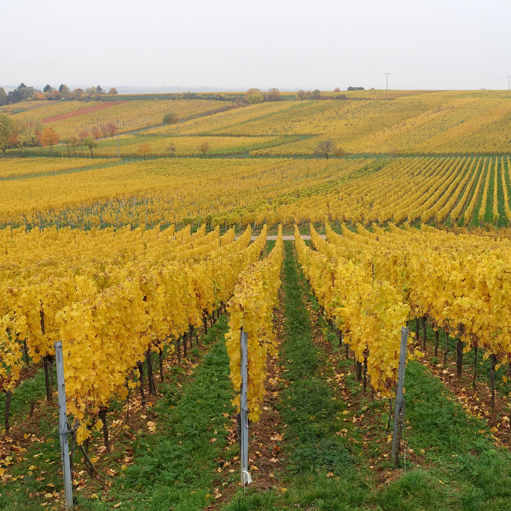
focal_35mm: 50
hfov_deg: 33.9
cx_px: 314
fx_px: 835
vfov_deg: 34.0
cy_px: 257
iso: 125
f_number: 4.5
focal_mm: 14.3
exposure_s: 1/80
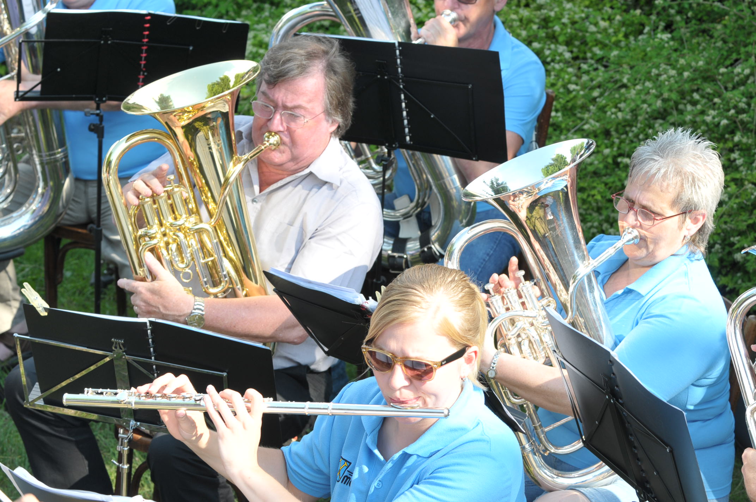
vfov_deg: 13.0
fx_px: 2202
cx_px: 378
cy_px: 251
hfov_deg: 19.5
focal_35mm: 105
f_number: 6.3
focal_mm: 70
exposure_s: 1/160
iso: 200
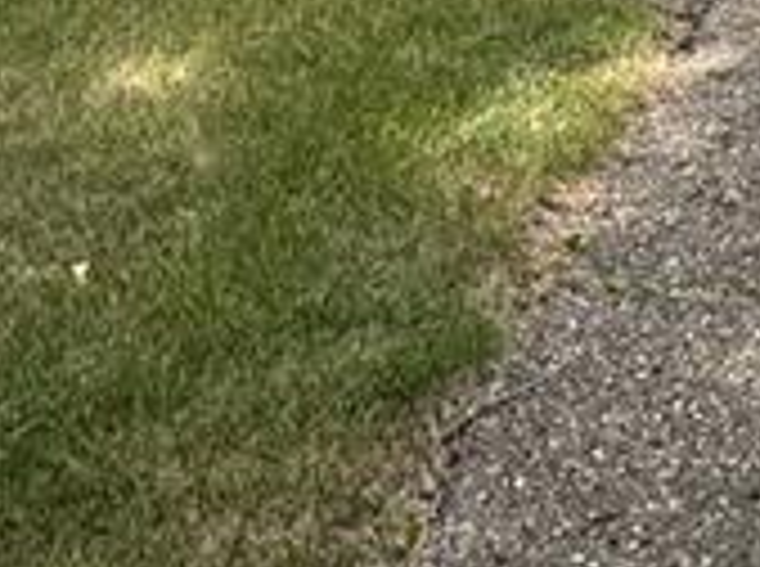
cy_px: -684
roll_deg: +0.8
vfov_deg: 13.7
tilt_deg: -0.3
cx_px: 980
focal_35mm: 85
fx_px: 1862
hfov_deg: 21.0
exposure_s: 1/401
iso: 40
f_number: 2.2
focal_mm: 2.22
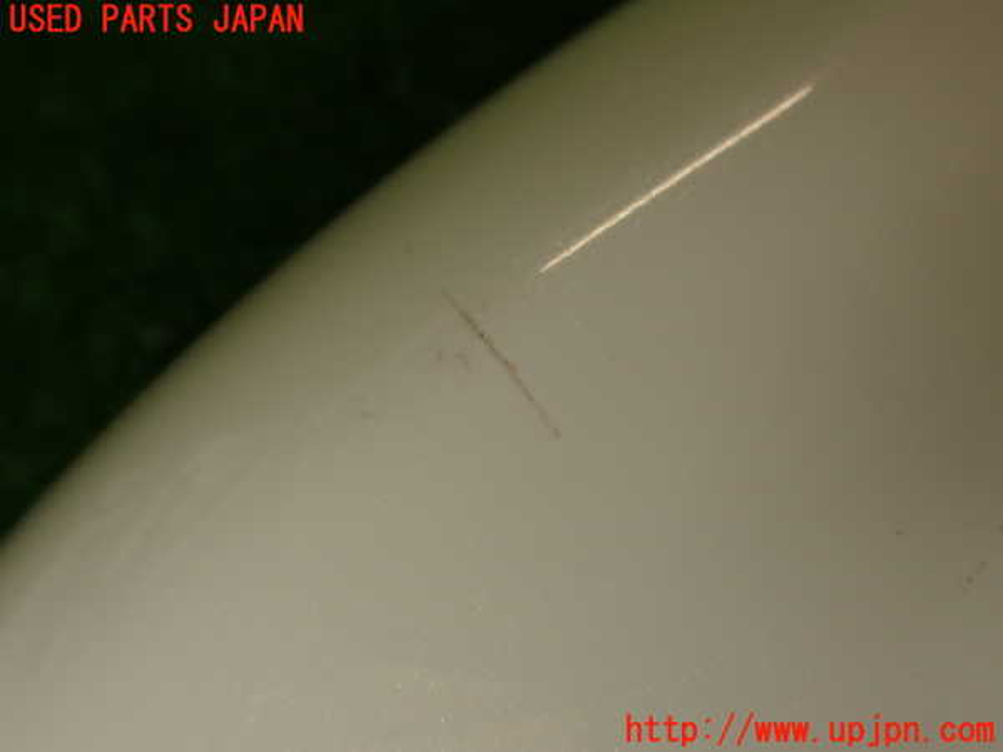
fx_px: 927
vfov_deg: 44.2
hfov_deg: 56.8
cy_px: 376
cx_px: 502
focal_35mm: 32
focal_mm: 5.79
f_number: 3.2
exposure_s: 1/100
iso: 100
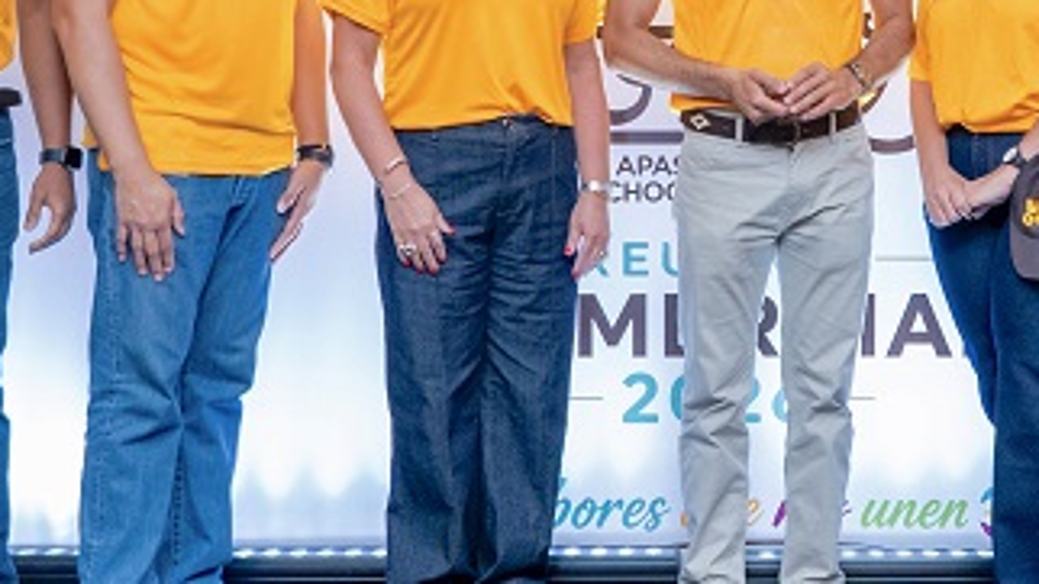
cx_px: 681
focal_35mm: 98
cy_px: 103
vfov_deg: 12.3
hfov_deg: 21.7
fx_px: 2699
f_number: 4.5
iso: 3200
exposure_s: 1/100
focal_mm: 29
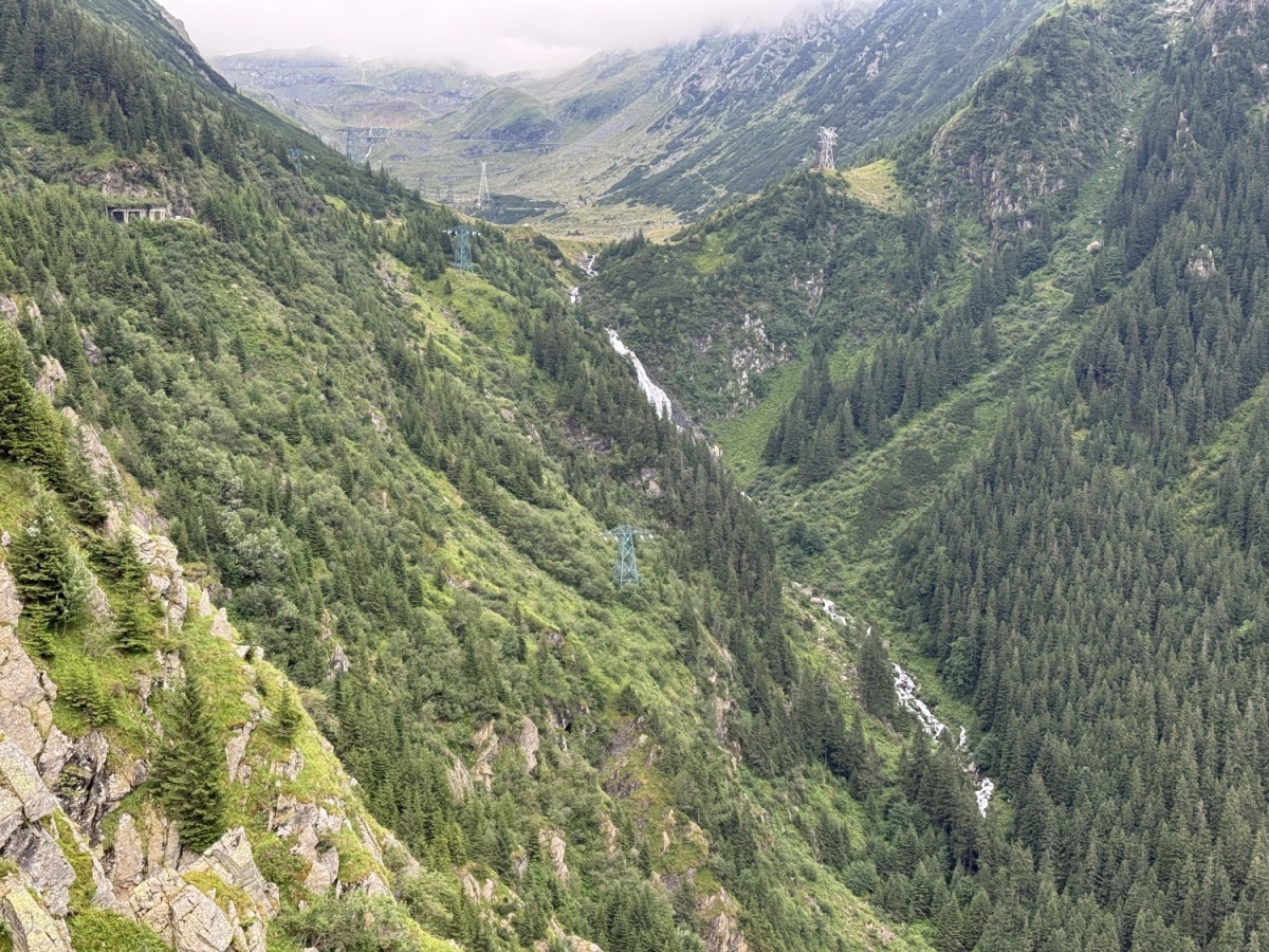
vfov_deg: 30.3
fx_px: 1760
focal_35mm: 48
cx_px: 634
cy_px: 476
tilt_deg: -4.0
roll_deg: +1.1
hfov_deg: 39.7
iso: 100
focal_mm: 6.76
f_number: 1.78
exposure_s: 1/121
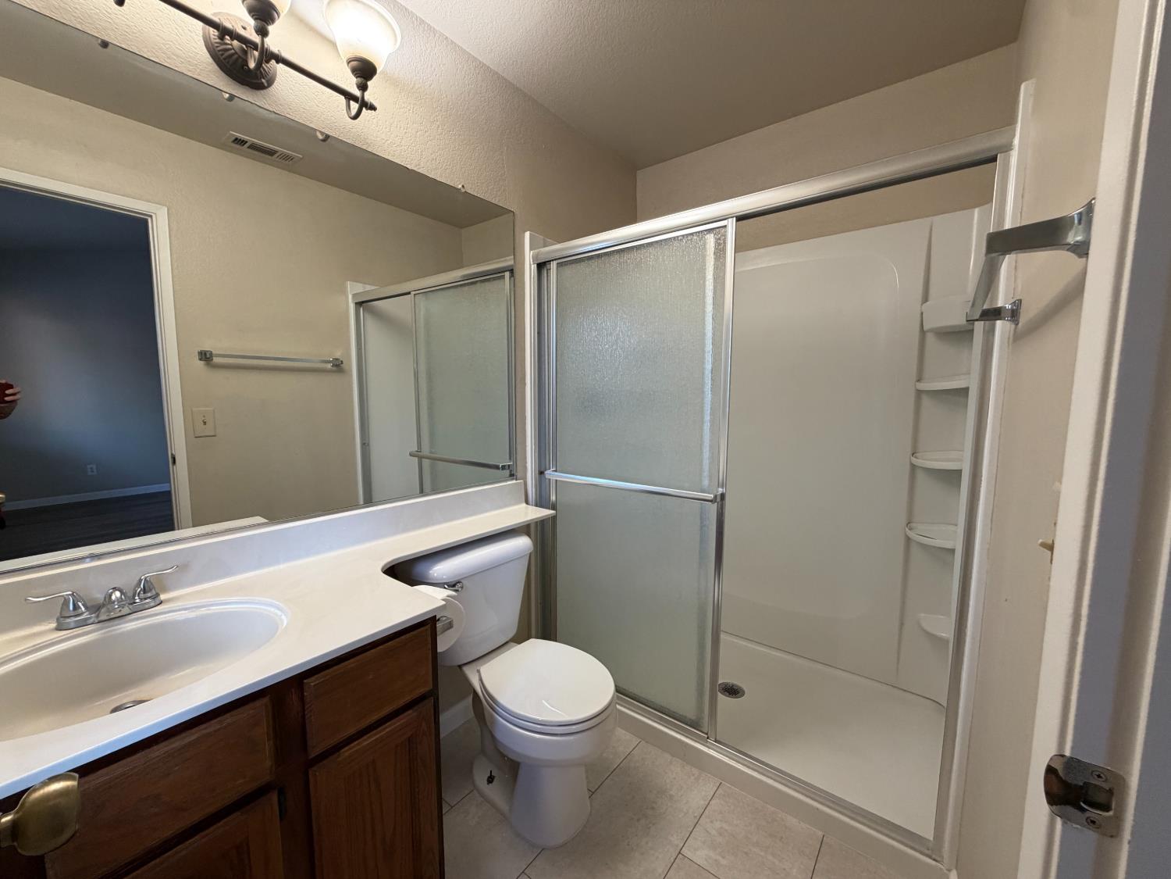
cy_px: 440
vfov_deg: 85.7
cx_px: 586
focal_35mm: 14
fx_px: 474
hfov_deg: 102.1
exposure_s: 1/60
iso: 250
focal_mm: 2.22
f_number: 2.2
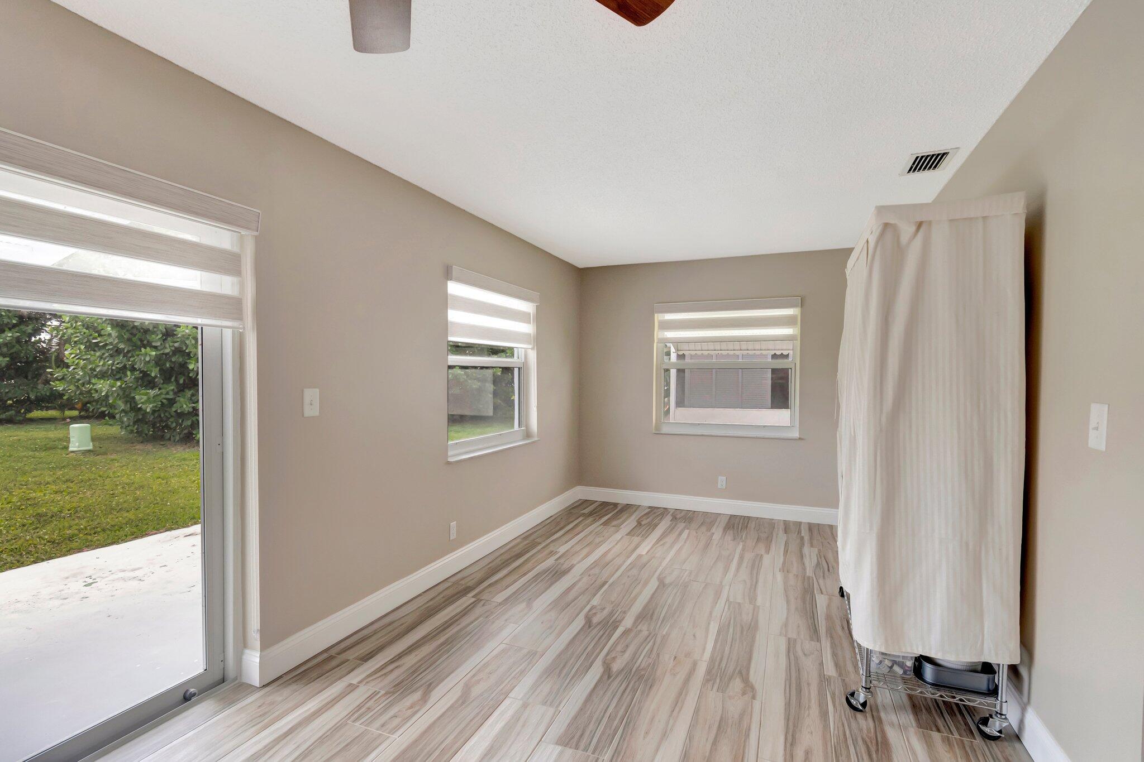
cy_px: 381
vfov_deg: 73.7
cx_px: 572
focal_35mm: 16
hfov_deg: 96.7
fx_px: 508
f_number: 8
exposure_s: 1/50
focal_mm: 11
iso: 1100
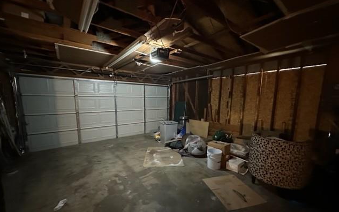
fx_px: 139
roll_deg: -0.1
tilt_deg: -8.5
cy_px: 118
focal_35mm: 15
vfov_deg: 74.6
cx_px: 169
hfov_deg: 101.4
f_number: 2.2
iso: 1250
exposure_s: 1/30
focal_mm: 2.22
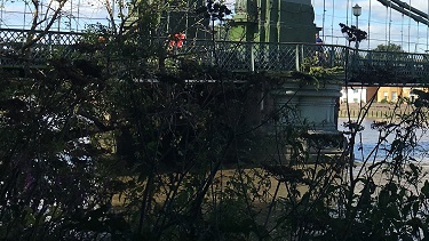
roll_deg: -1.6
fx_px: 967
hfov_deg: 23.8
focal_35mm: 85
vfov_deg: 14.0
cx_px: 443
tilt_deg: +5.9
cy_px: 6
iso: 25
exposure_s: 1/1350
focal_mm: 4.15
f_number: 2.2
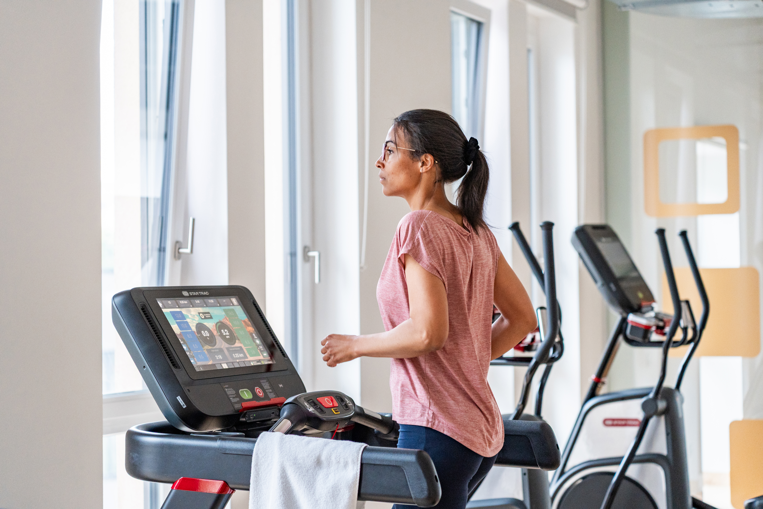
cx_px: 382
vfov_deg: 18.2
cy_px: 254
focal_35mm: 75
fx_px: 1589
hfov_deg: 27.0
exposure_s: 1/500
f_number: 2.8
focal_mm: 75
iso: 2000
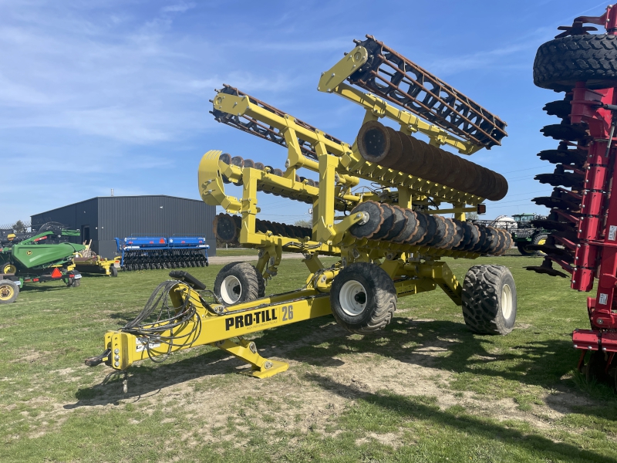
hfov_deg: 67.3
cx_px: 308
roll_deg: +1.0
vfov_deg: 53.1
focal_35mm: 26
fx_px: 463
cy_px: 232
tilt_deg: +3.7
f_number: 1.6
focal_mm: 4.2
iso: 32
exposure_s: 1/3509
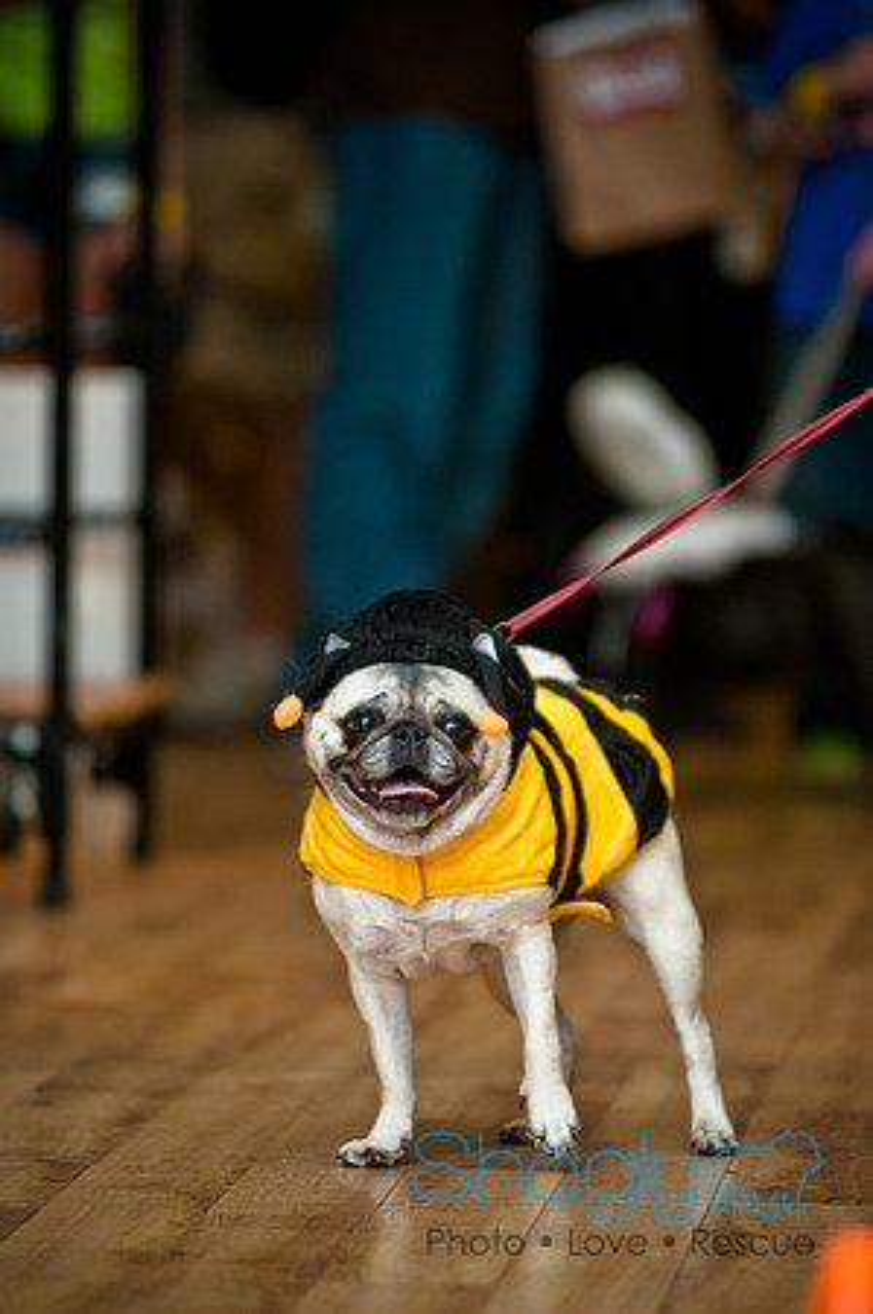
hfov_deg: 4.6
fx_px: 10937
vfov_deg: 6.9
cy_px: 657
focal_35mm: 300
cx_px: 436
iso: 200
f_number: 2.8
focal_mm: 200
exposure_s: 1/200
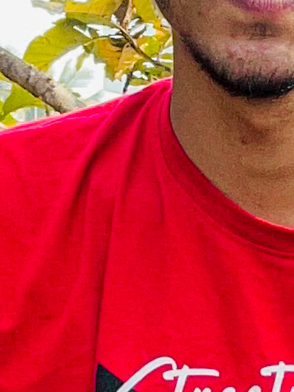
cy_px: 397
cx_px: 276
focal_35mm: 192
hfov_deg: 7.7
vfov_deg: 10.2
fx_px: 2175
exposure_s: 1/180
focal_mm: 2.69
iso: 25
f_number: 1.9
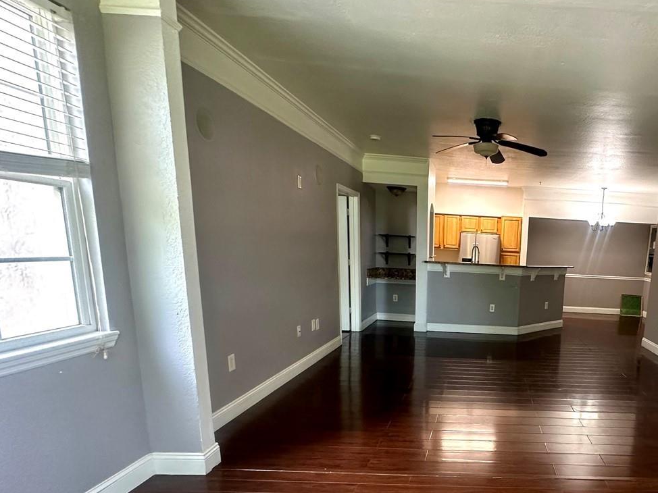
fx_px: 437
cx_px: 496
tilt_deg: -11.6
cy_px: 336
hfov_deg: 69.0
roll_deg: -2.8
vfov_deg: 57.3
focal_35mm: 23
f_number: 2.2
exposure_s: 1/60
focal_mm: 2.22
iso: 250
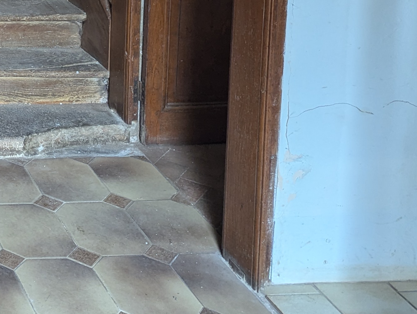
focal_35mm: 73
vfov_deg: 18.4
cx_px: -215
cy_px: -129
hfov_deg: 21.9
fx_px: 881
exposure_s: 1/27.5
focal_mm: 6.81
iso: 225
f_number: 1.85
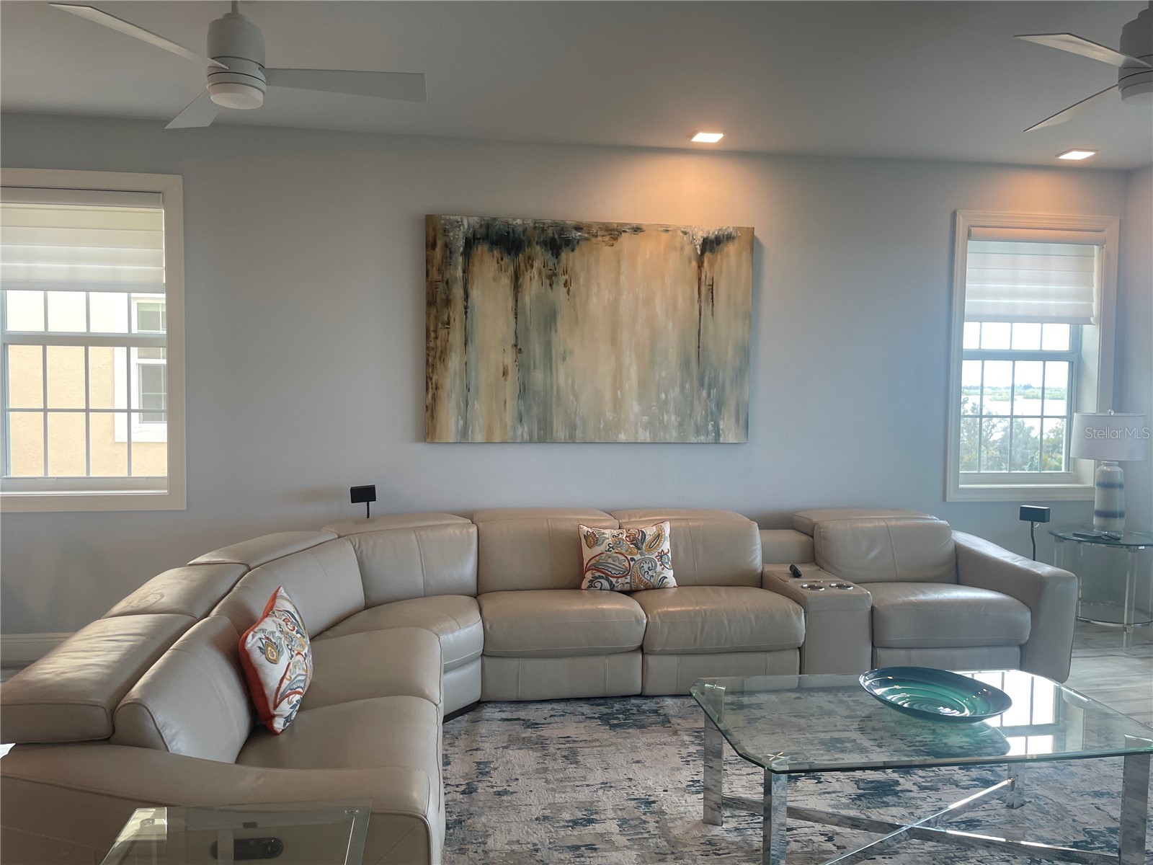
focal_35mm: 26
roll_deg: -0.6
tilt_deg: -2.9
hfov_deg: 67.3
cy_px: 432
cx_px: 576
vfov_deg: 53.1
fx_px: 866
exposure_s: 1/120
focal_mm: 4.2
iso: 80
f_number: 1.6
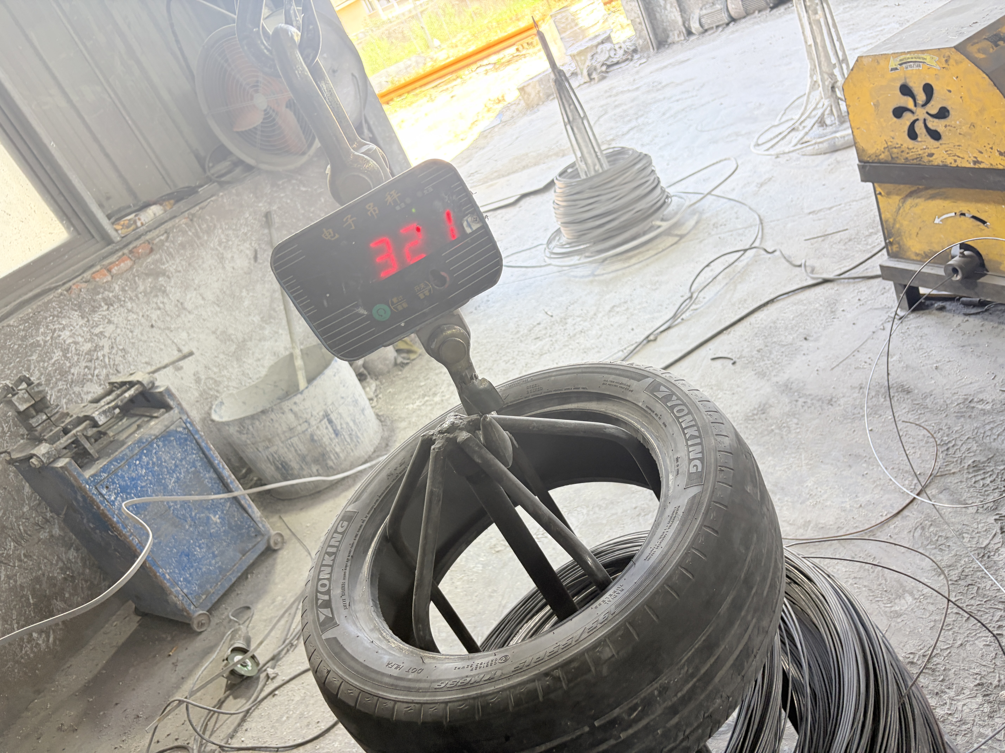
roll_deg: +26.9
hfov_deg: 67.3
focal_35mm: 26
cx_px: 502
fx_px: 755
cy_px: 376
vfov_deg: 53.1
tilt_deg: -24.0
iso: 80
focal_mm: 5.96
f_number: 1.6
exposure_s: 1/100
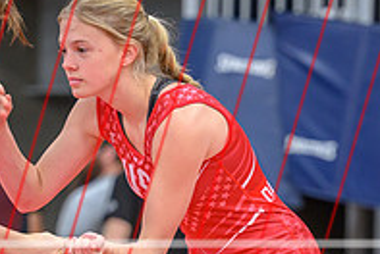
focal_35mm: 436
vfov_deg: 3.2
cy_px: 301
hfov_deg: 4.7
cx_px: 154
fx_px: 4609
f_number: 2.8
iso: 2800
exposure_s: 1/640
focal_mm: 130
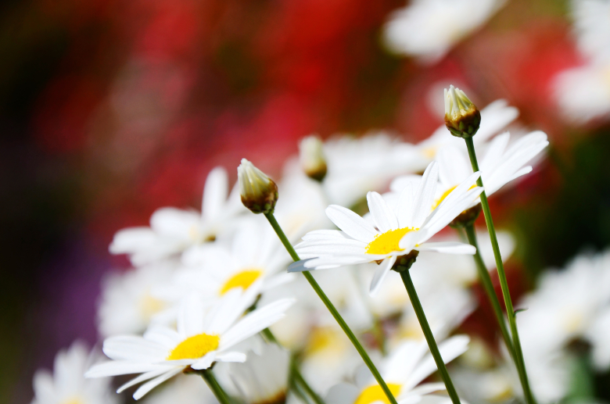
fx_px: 3495
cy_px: 227
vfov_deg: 6.6
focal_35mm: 207
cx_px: 379
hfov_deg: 10.0
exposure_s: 1/1000
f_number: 5.6
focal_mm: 105
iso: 100
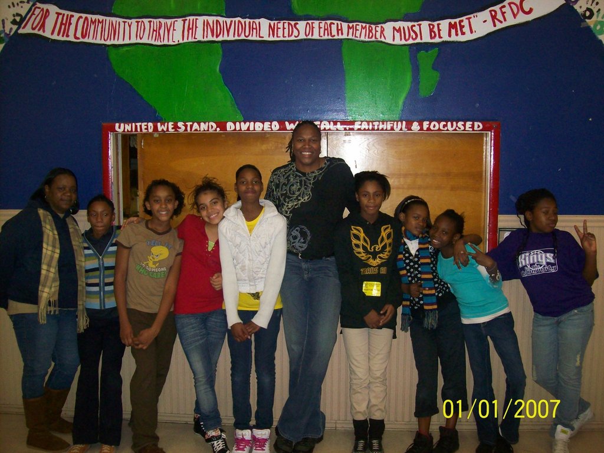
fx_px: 628
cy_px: 226
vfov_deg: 39.6
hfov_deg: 51.4
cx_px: 302
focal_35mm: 36
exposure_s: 1/64
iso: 200
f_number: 2.7
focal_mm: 6
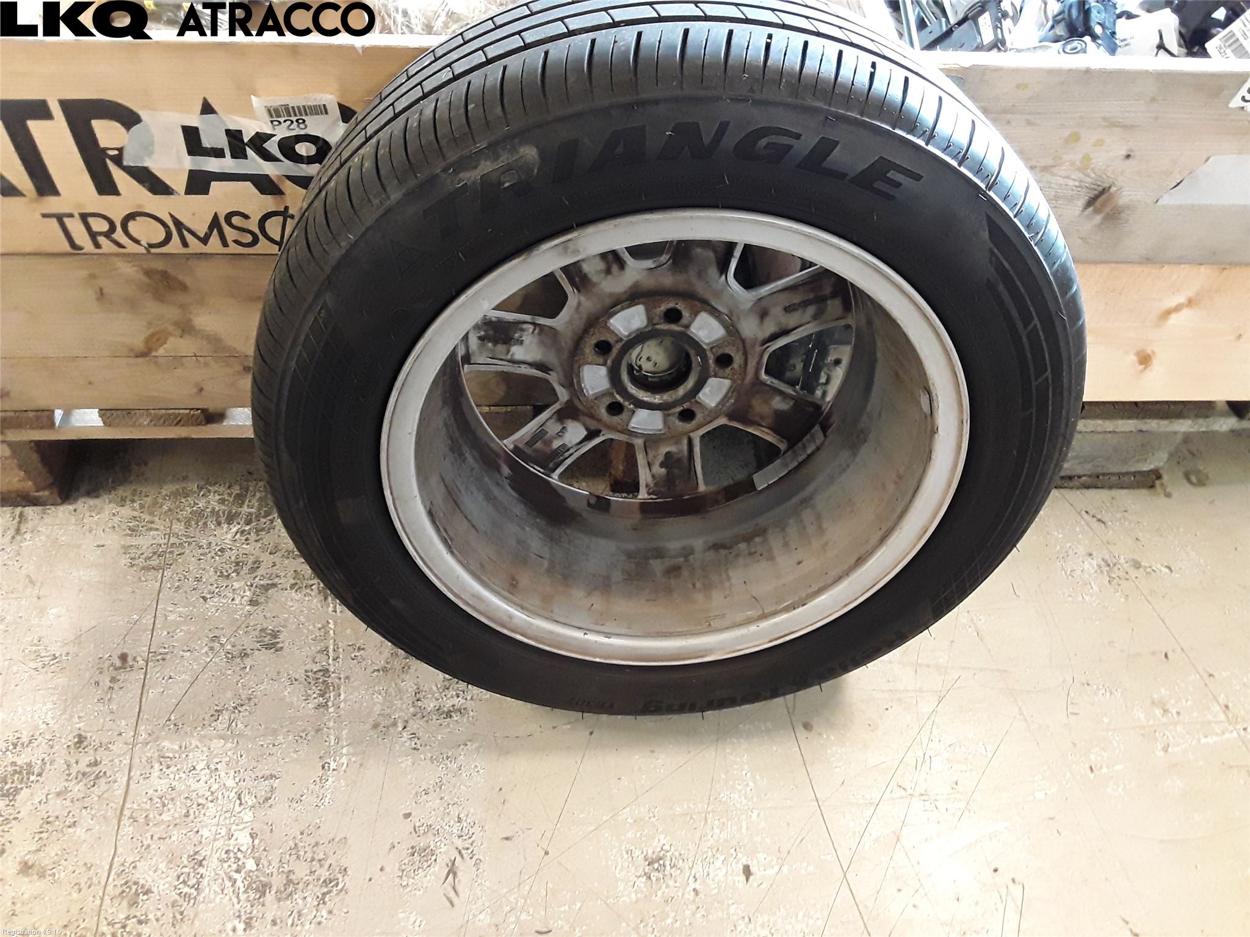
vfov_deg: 49.7
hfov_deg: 63.4
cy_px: 468
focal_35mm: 28
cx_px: 625
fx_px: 1011
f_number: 1.9
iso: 200
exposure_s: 1/33
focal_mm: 2.91
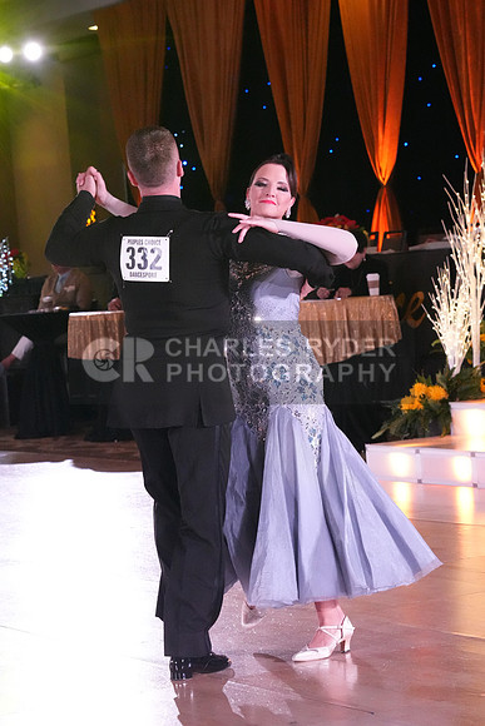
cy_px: 363
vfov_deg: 16.1
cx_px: 242
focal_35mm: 127
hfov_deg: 10.8
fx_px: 2565
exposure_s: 1/400
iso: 10000
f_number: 6.3
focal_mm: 85
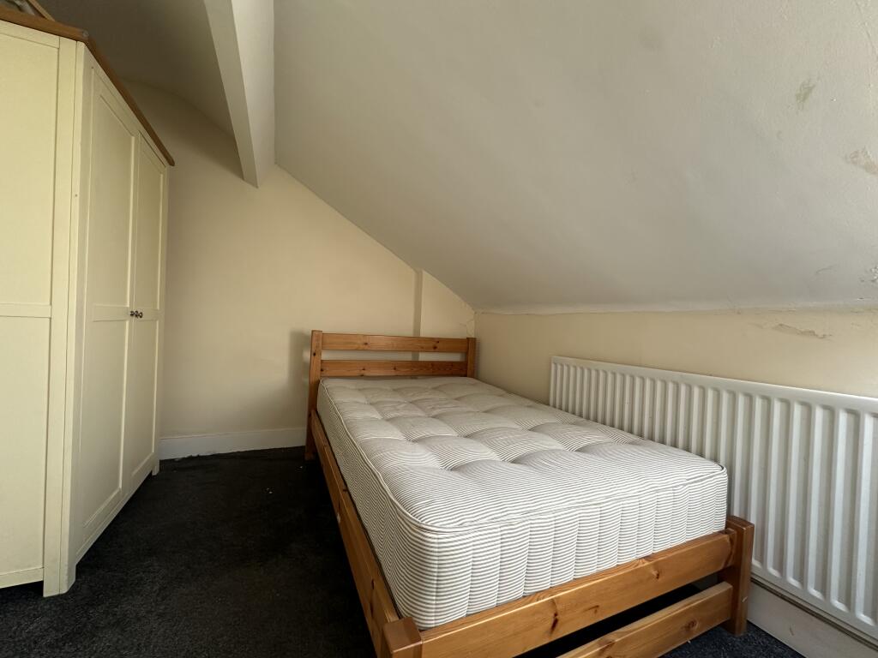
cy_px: 329
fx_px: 355
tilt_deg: +0.9
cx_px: 439
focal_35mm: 14
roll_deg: -3.3
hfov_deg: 102.1
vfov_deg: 85.7
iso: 160
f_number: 2.2
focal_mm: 2.22
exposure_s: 1/99
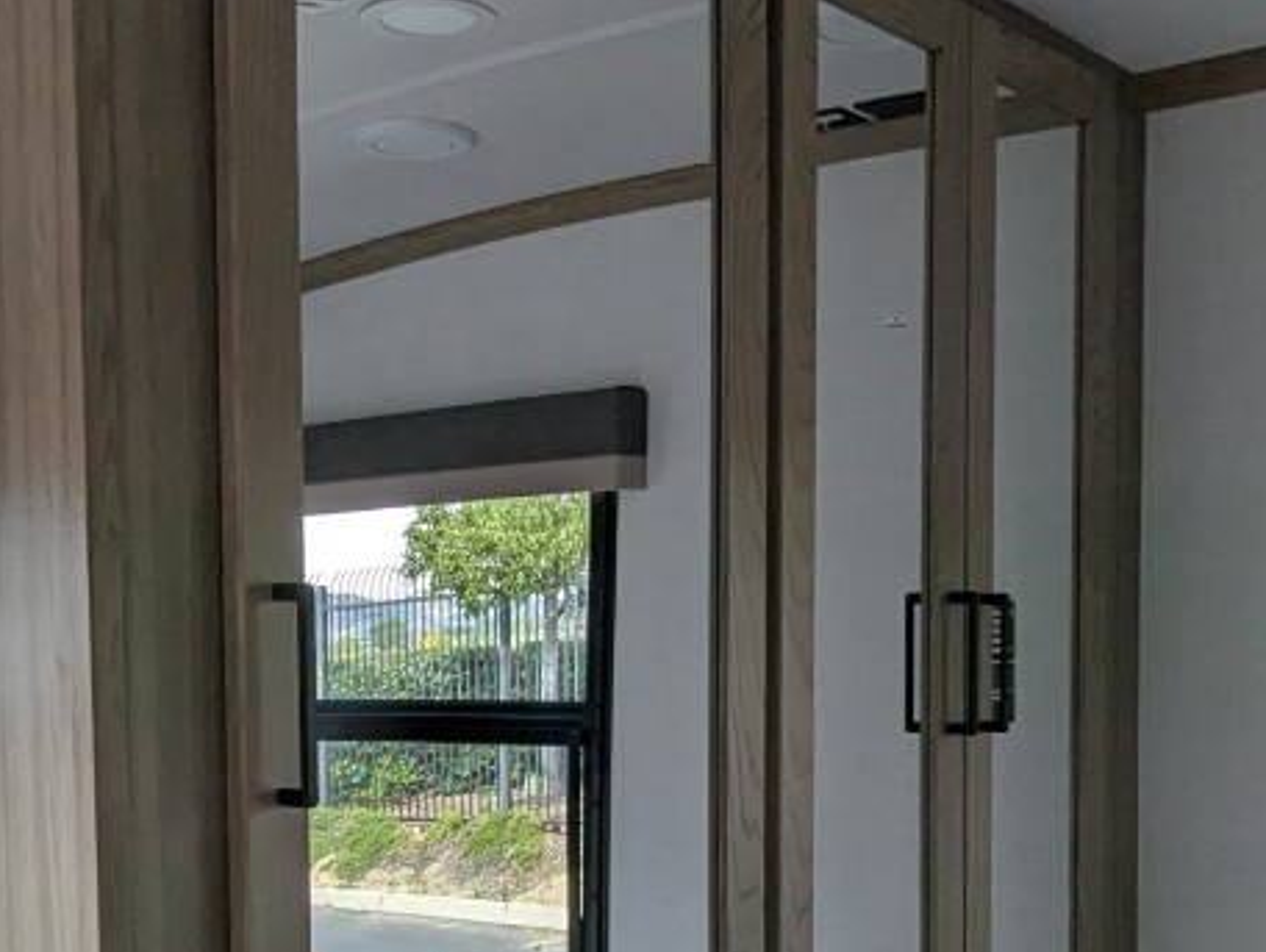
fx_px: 1794
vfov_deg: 29.1
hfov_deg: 38.9
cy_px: 744
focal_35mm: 49
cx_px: 587
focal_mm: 2.35
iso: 76
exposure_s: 1/139
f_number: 2.2
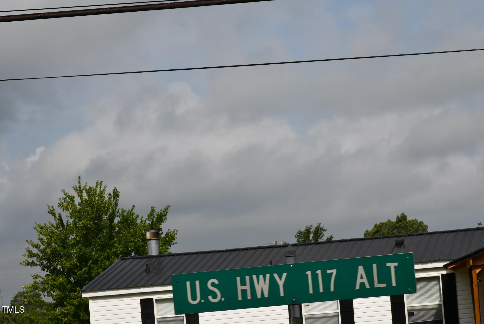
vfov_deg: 9.8
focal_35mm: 140
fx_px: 1884
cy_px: 162
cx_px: 242
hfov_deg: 14.6
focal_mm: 70
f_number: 11
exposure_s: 1/500
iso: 100
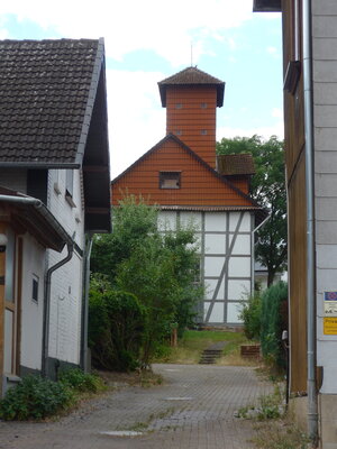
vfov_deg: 21.8
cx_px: 168
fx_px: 1168
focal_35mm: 90
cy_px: 224
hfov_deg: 16.4
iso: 80
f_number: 4.6
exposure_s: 1/320
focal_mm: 18
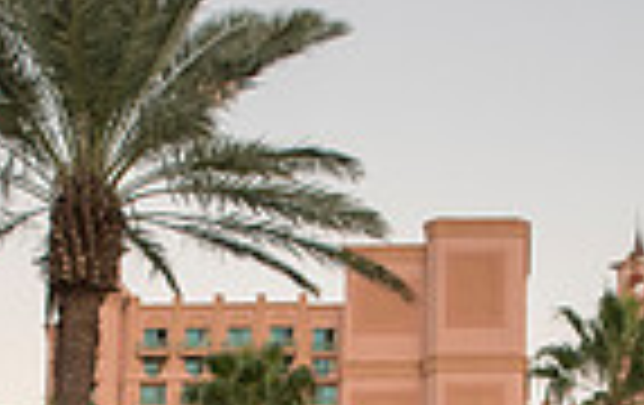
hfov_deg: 20.9
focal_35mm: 99
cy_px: 713
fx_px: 1741
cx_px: 410
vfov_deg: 12.2
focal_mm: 24
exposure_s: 1/800
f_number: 3.2
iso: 2000
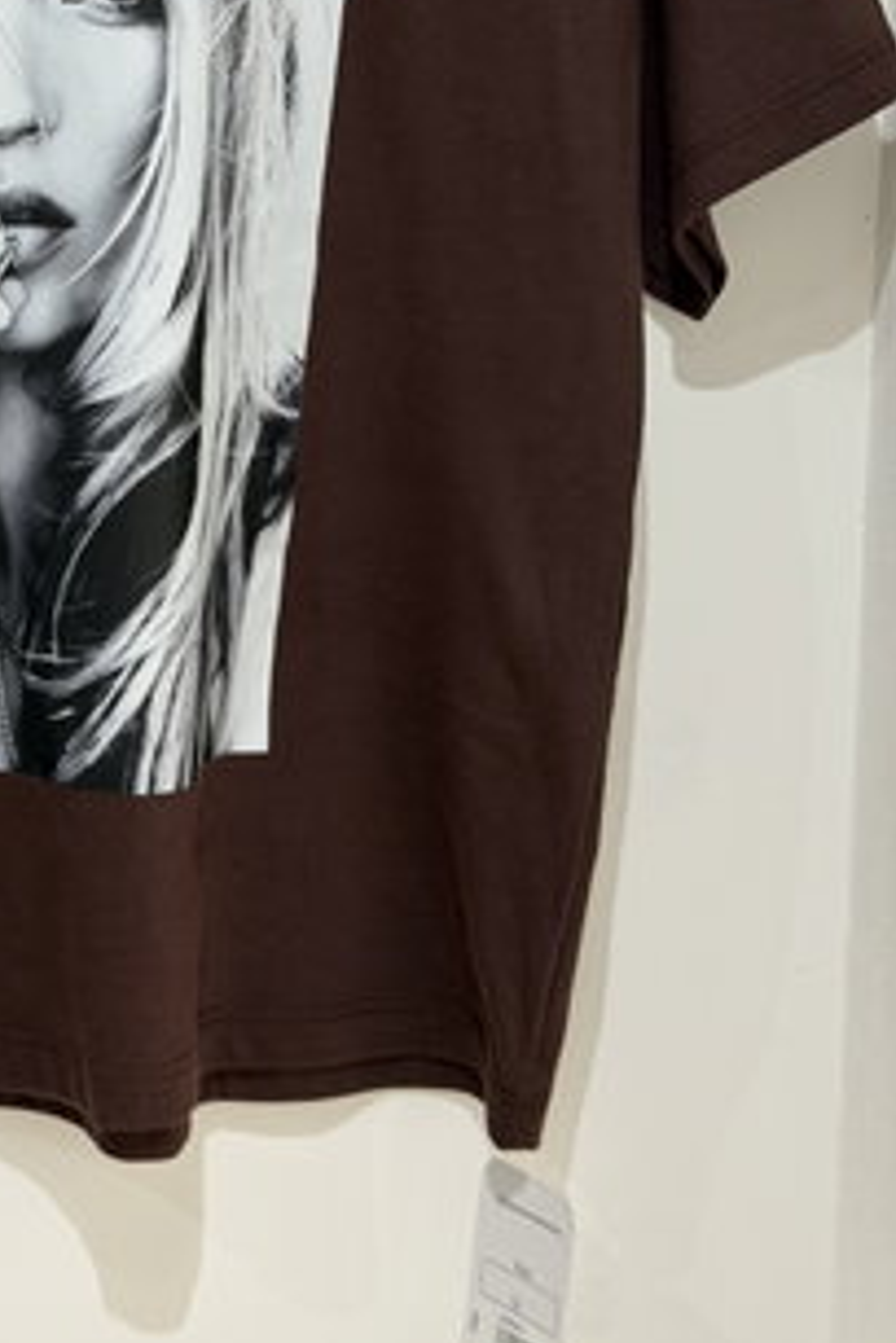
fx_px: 3248
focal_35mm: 87
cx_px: 22
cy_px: 191
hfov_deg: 15.5
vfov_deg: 22.9
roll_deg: -0.8
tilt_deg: -7.2
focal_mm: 6.76
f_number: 1.78
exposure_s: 1/100
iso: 80
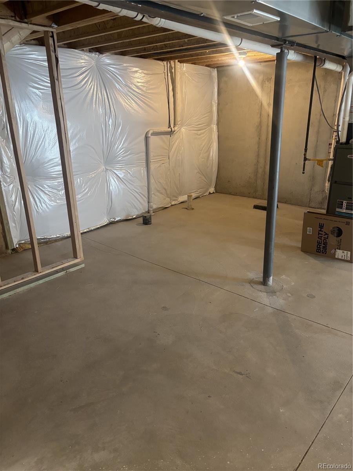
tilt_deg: -21.2
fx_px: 354
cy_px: 236
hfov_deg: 53.1
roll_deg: +0.8
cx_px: 176
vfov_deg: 67.3
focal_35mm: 26
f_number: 1.6
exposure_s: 1/60
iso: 400
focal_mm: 5.96
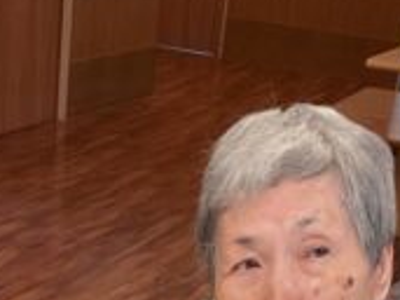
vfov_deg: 13.3
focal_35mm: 102
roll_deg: -6.3
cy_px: 511
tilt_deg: -28.7
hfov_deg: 19.2
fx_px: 1178
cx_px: 124
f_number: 1.8
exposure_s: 1/50
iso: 80
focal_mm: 3
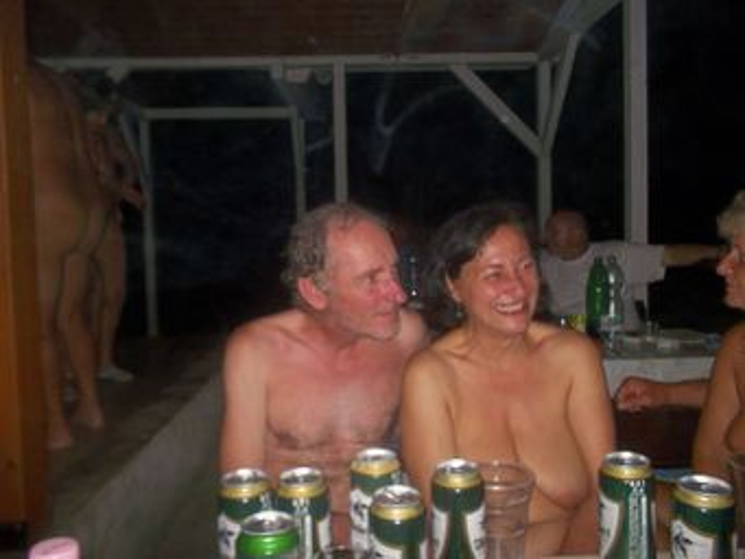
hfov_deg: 61.6
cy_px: 280
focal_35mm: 29
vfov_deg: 48.3
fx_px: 624
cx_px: 372
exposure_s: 1/30
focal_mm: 4.1
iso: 80
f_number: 3.3
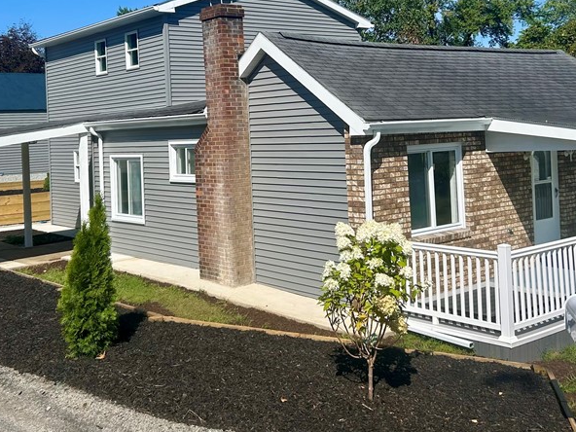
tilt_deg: +0.6
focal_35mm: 45
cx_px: 299
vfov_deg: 31.7
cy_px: 122
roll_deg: +2.3
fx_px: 749
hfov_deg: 42.1
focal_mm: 5.7
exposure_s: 1/5882
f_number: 1.5
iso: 50
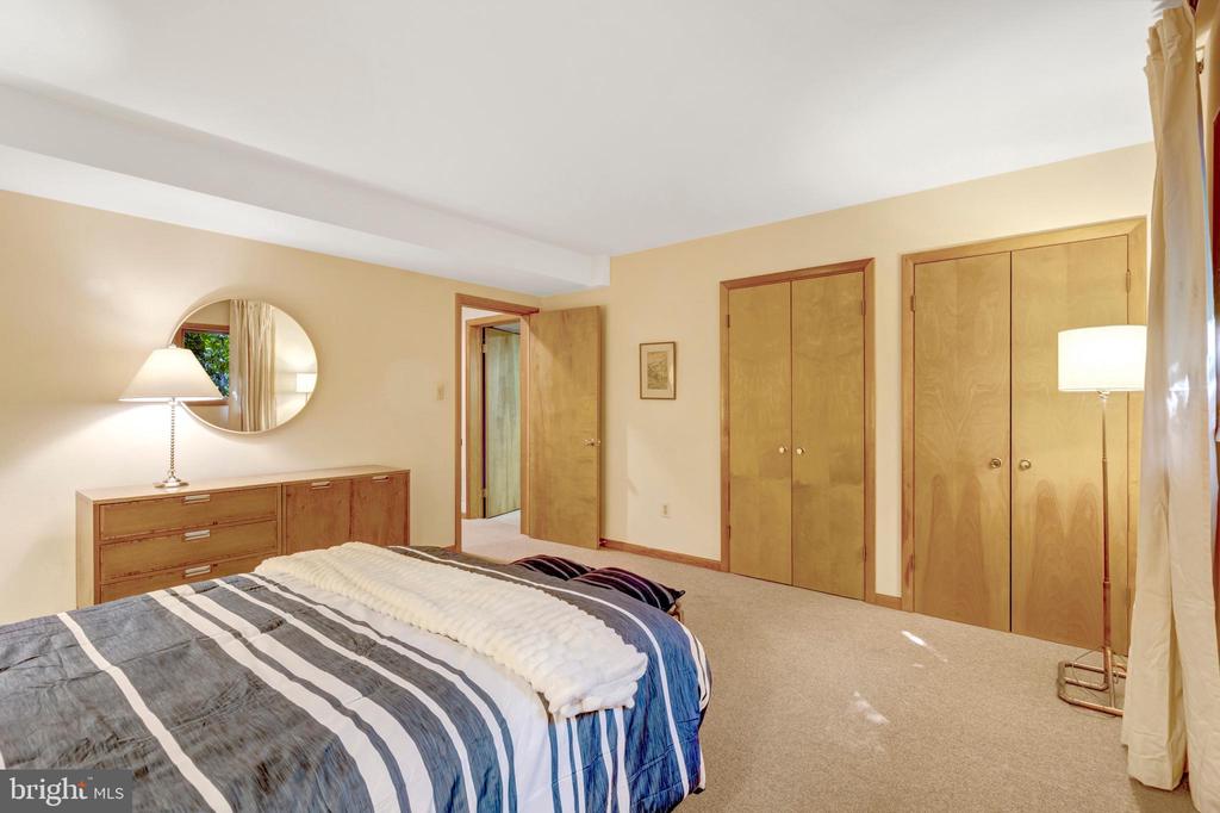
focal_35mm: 16
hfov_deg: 96.8
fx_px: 542
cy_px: 406
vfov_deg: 73.7
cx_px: 610
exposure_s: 1/10
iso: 1250
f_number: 8
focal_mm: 16
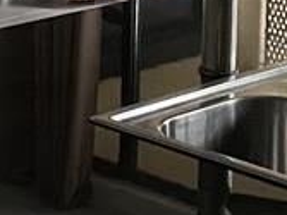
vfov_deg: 7.1
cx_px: -112
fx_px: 1649
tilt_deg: -5.7
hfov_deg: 9.7
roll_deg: -1.1
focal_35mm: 199
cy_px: -260
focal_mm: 4.2
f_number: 1.6
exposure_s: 1/60
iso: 500
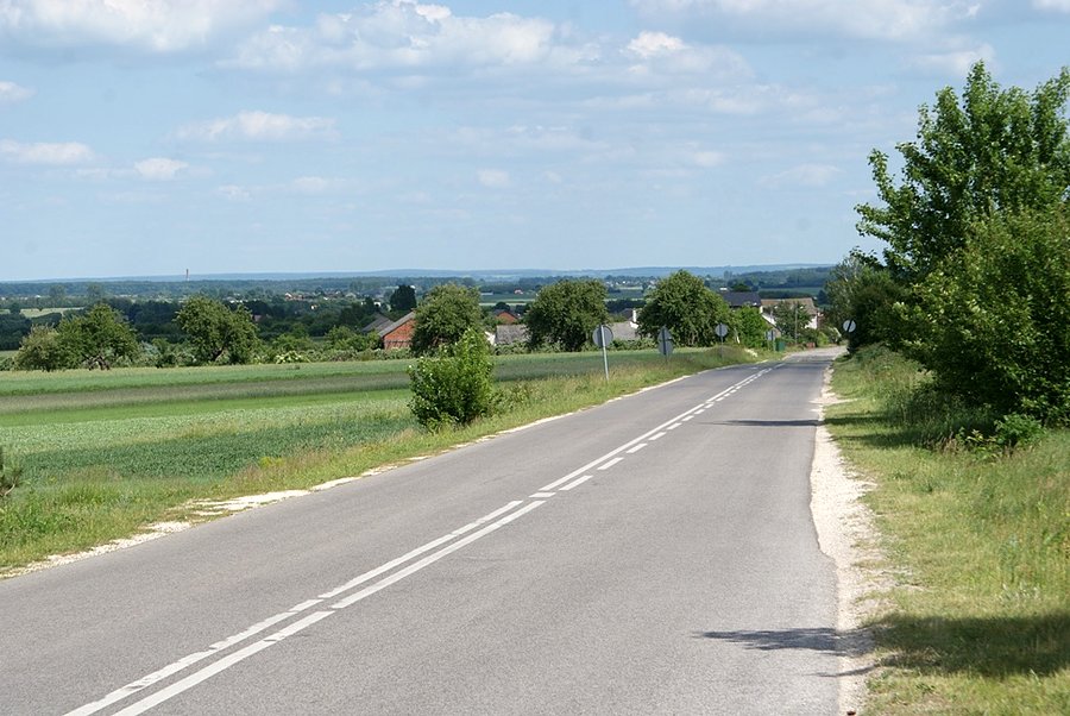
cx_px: 535
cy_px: 358
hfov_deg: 19.4
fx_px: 3124
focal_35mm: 105
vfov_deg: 13.1
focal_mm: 70
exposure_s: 1/160
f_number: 11
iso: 100
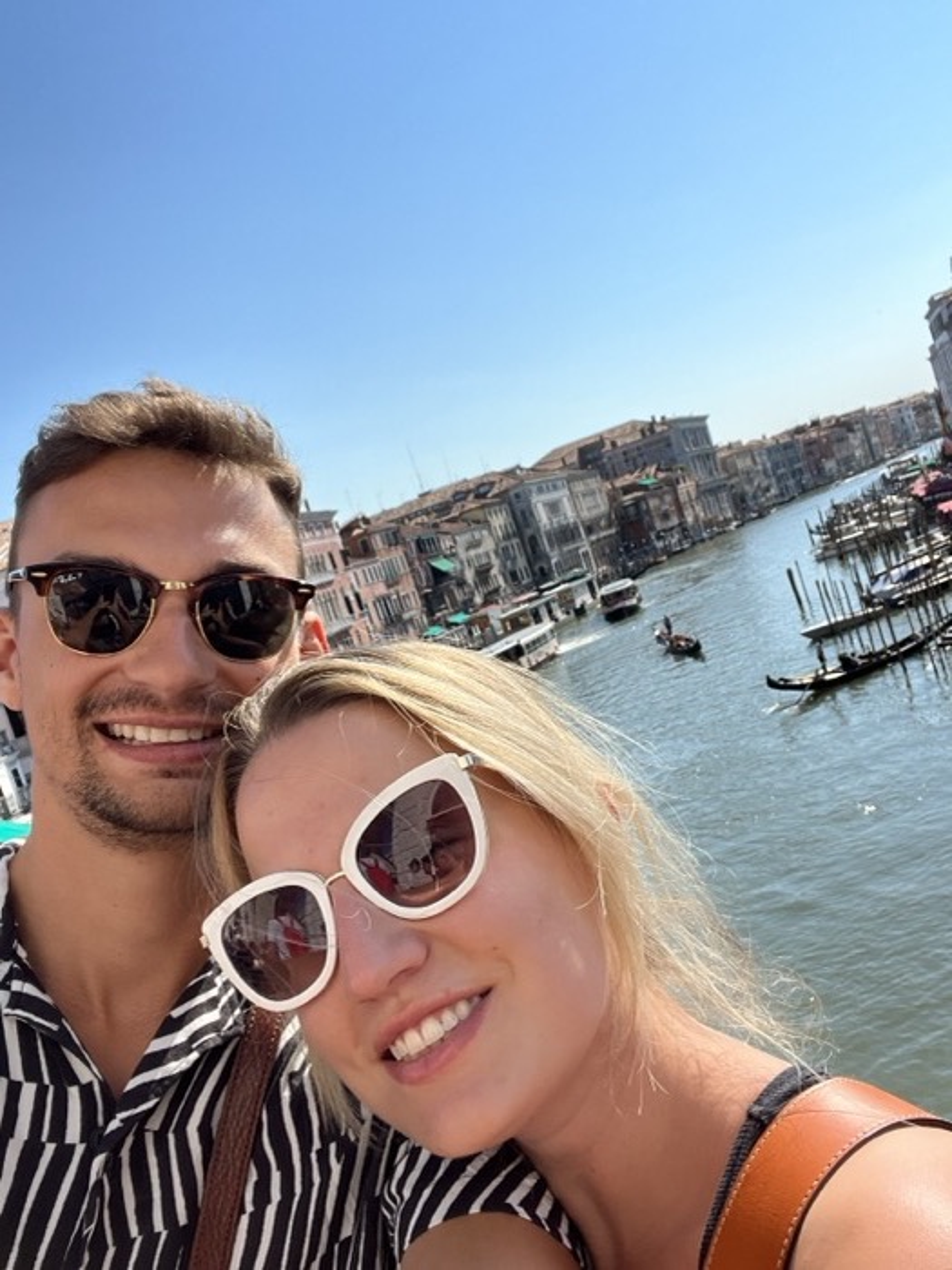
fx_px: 1100
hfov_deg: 46.8
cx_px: 476
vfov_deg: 60.0
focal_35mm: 30
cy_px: 635
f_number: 2.2
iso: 32
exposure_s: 1/643
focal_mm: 2.71
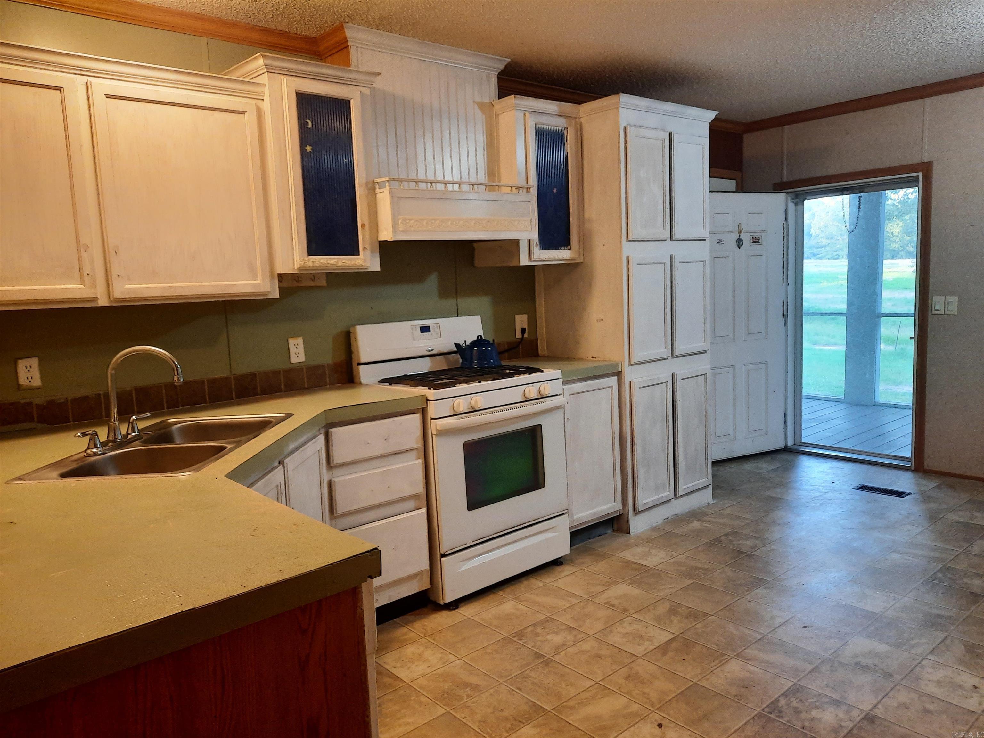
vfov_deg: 54.9
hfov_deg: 69.4
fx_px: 711
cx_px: 492
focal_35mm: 25
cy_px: 369
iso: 320
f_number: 2
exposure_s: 1/30
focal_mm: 4.6
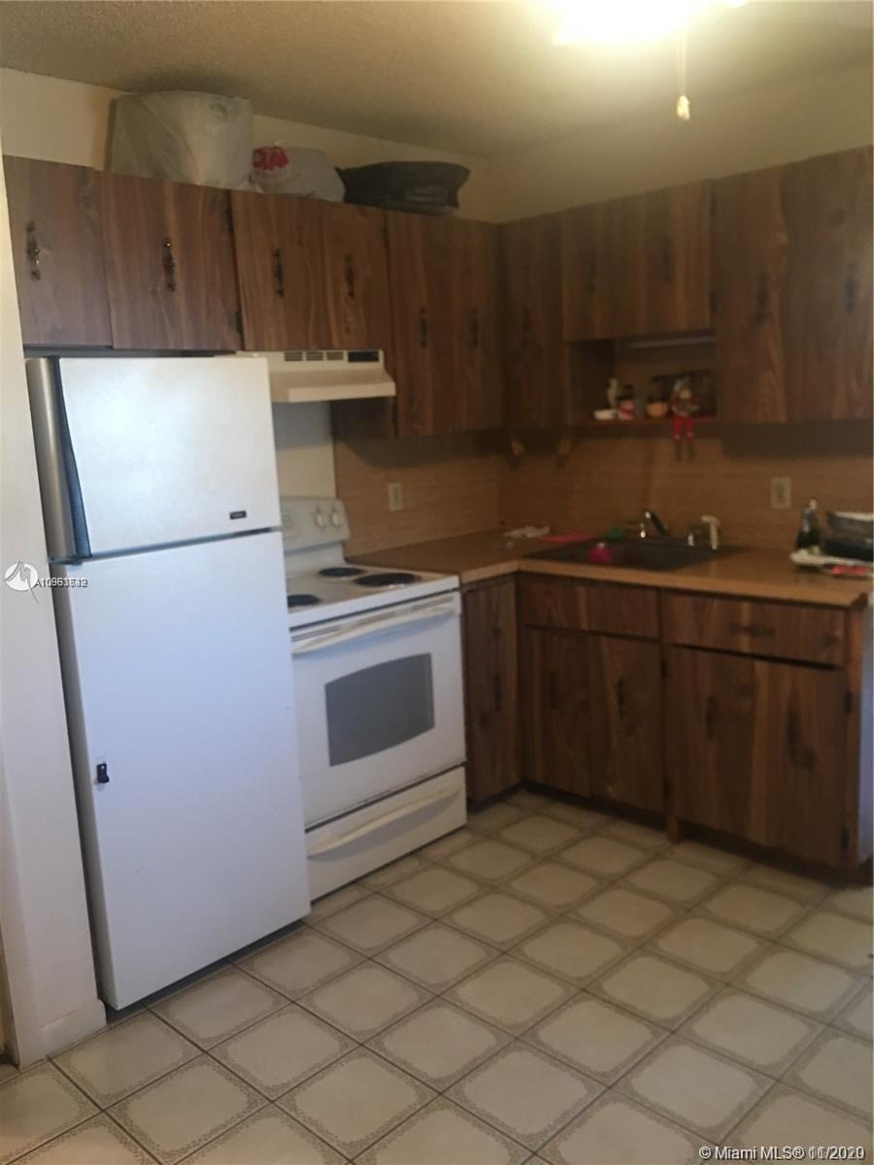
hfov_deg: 48.2
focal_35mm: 29
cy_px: 582
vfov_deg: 61.7
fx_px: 976
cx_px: 437
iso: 80
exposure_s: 1/15
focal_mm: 4.15
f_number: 2.2
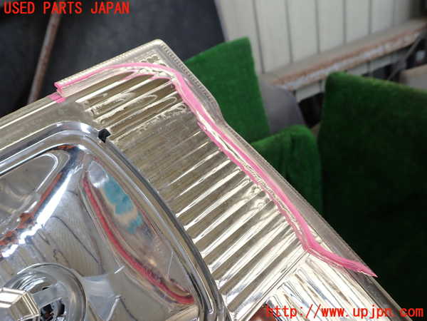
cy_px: 160
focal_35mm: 30
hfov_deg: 60.0
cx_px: 214
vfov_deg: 46.8
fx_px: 370
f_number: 3.2
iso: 100
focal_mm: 5.4
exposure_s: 1/160
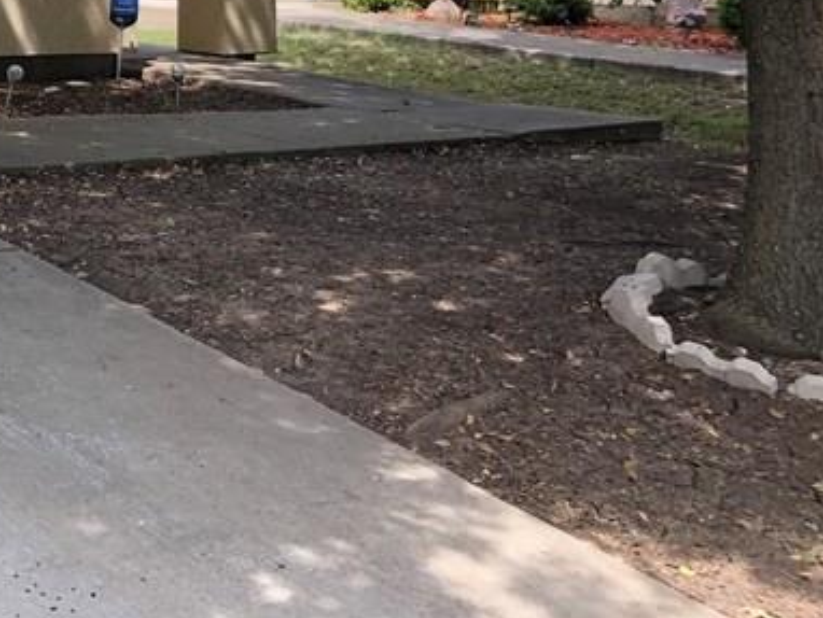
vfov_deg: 18.4
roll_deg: +0.1
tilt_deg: +5.1
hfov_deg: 23.4
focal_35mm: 75
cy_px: -170
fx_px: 1784
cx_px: -205
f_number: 1.8
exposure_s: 1/410
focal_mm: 4
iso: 20
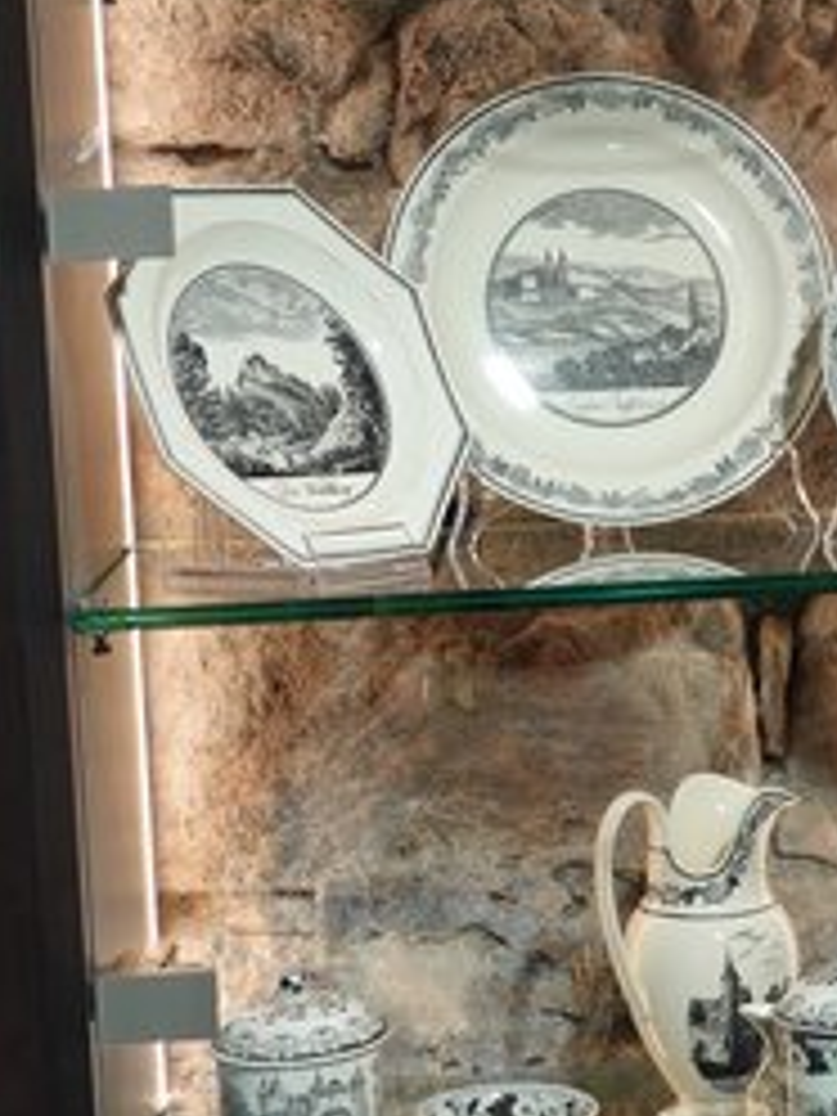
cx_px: 454
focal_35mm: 50
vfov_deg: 38.1
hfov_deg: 29.1
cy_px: 632
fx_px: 1612
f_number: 2.8
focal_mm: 11.11
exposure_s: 1/80
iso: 125
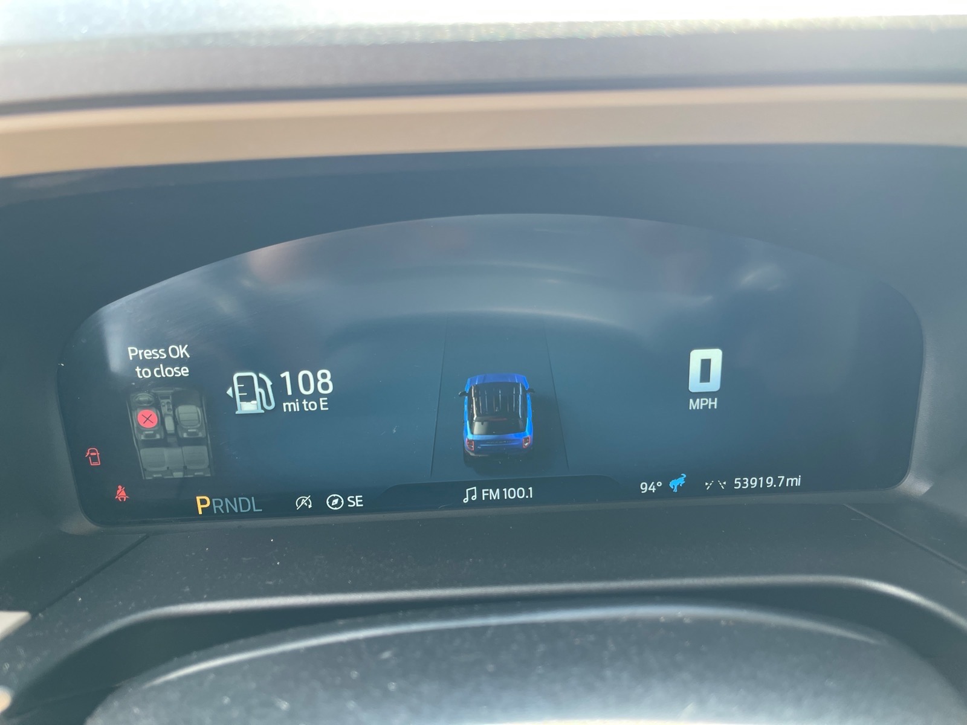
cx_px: 484
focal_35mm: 26
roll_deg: -3.2
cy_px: 362
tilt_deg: -29.3
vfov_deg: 53.1
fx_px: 726
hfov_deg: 67.3
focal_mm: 5.1
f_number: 1.6
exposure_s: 1/121
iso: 80
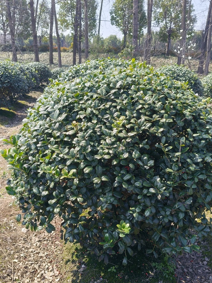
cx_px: 116
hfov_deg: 44.1
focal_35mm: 32
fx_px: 261
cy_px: 162
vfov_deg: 56.6
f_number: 1.8
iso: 80
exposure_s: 1/1241
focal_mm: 4.84
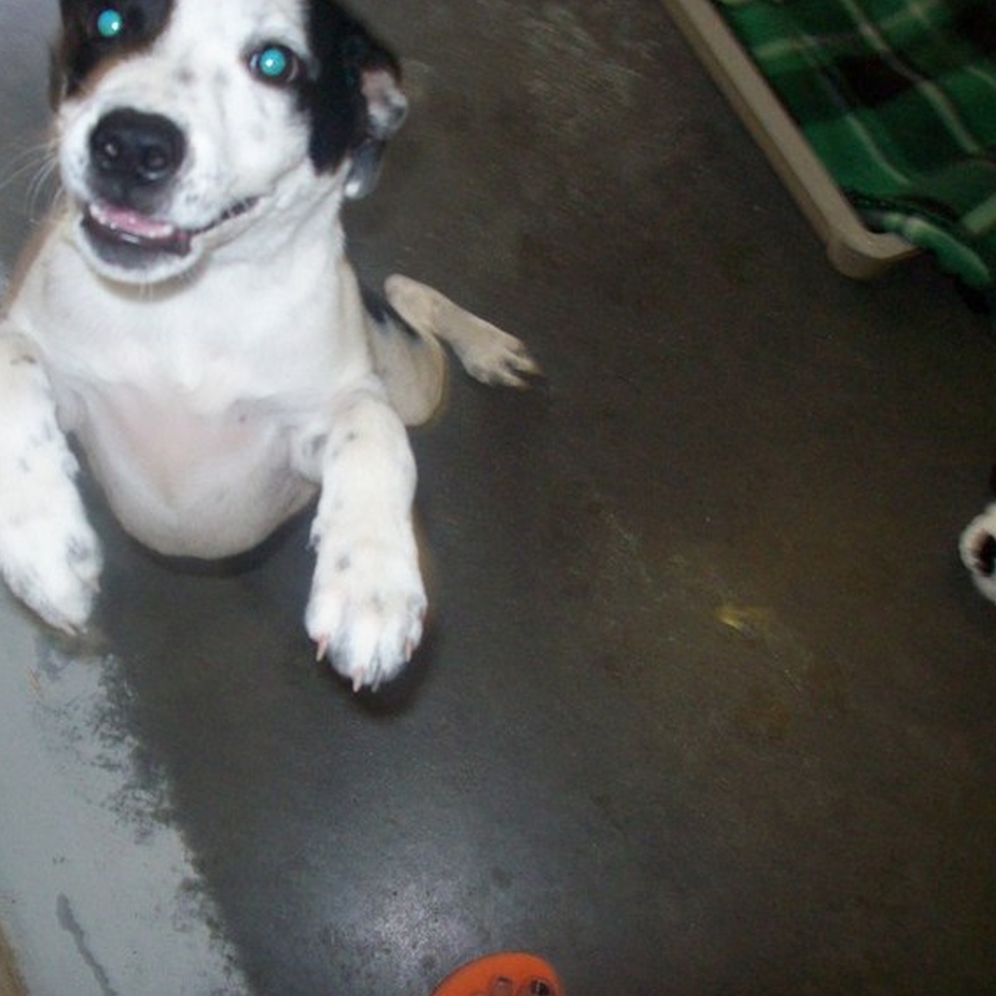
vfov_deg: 39.2
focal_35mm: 43
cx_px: 349
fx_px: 1400
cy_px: 497
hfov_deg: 38.8
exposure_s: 1/64
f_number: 2.7
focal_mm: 6
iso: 200
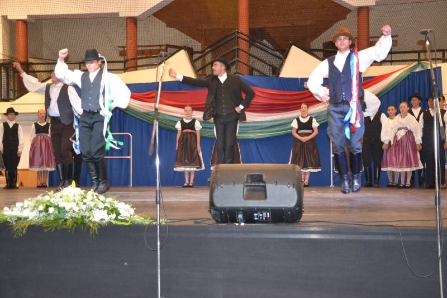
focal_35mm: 48
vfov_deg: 28.1
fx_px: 596
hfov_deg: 41.1
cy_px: 149
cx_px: 224
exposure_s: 1/60
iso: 2200
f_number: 4.2
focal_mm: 32
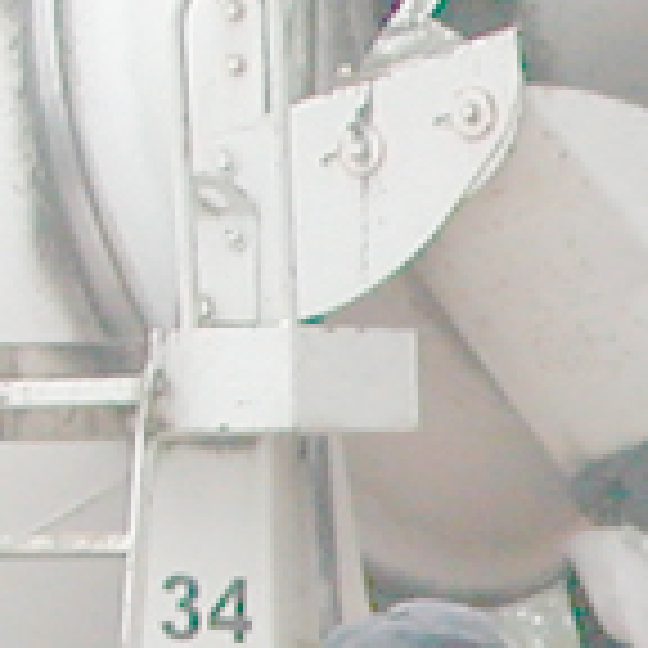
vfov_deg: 4.1
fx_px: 8937
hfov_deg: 4.0
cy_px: 1125
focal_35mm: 422
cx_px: 1872
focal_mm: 12.4
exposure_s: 1/145
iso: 100
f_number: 3.8
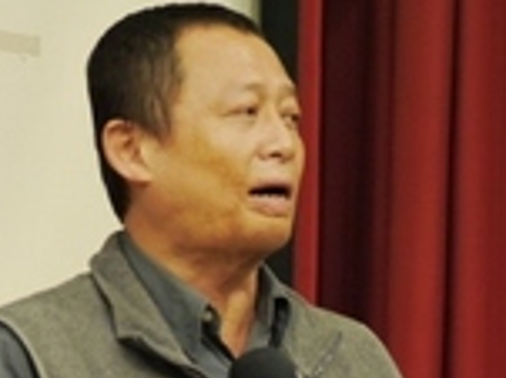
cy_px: 256
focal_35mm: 722
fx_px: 10545
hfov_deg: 2.7
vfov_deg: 2.1
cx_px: -77
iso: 1600
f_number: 5.1
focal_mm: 136
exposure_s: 1/80
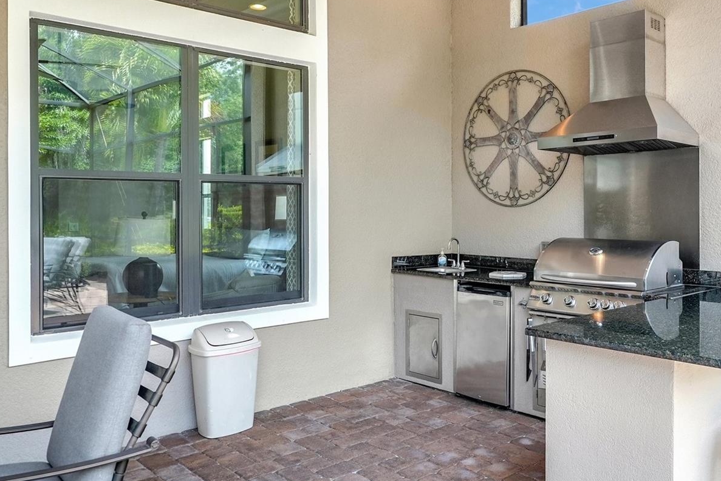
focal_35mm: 32
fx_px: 634
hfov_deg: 58.6
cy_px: 189
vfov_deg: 41.3
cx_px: 442
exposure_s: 1/40
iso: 640
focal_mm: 23.5
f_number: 5.6
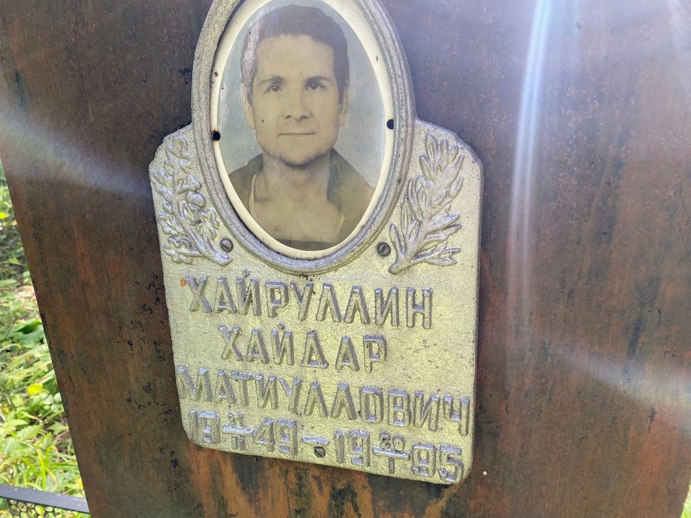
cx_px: 346
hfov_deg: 67.3
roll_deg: +2.7
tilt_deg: -24.1
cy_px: 259
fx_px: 519
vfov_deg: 53.1
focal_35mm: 26
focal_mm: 4.25
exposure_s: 1/185
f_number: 1.8
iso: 32
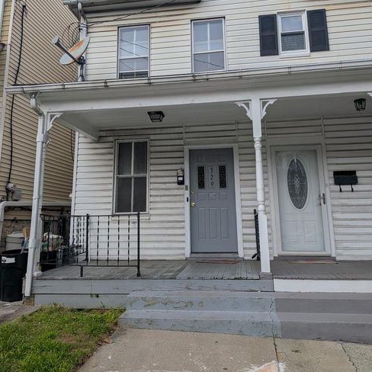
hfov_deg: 55.6
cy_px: 156
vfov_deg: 55.4
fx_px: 353
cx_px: 183
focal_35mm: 29
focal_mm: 4.53
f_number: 1.7
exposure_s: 1/1776
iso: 27
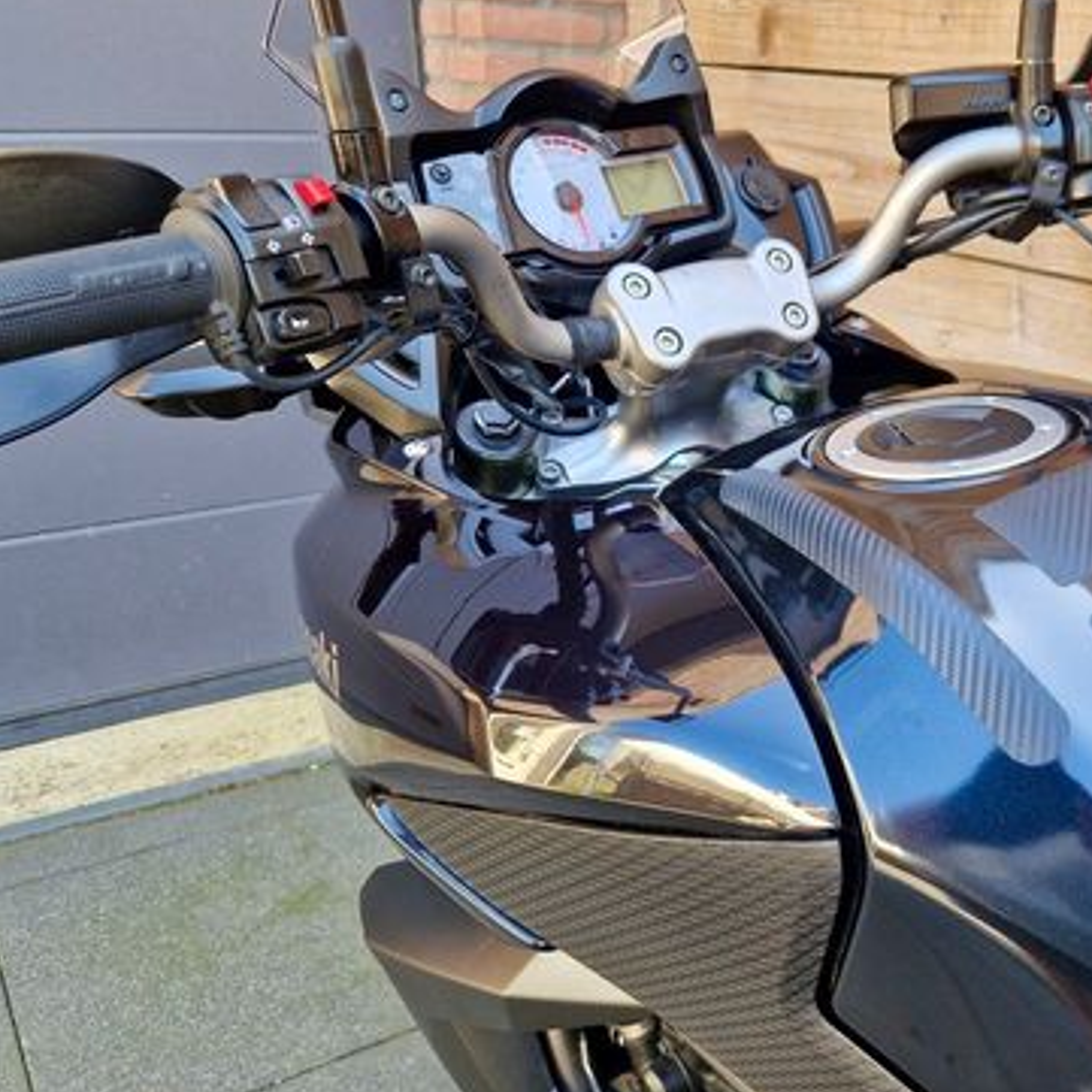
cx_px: 862
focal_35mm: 36
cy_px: 590
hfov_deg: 44.0
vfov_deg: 46.0
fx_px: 1285
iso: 64
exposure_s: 1/180
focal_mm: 5.4
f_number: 1.8
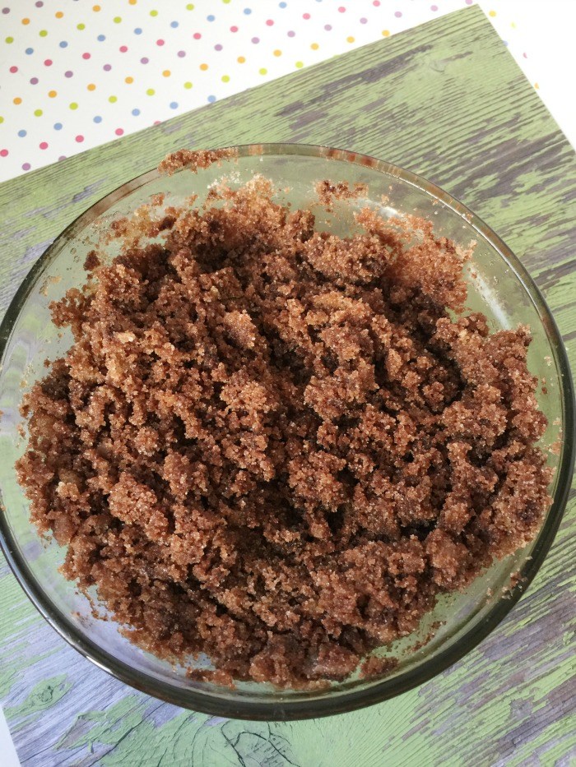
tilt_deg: -74.4
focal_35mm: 29
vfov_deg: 61.7
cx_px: 288
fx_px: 643
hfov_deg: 48.2
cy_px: 384
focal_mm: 4.15
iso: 50
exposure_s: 1/30
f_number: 2.2
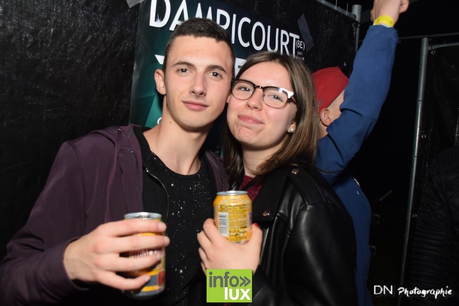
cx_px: 230
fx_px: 421
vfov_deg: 40.0
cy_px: 153
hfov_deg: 57.2
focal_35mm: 33
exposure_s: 1/50
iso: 1600
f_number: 3.8
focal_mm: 22
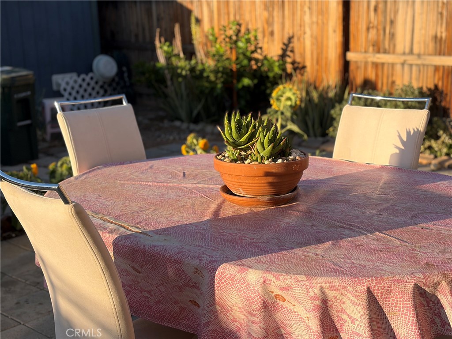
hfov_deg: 36.8
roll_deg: +3.0
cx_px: 226
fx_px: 679
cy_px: 170
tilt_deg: -12.8
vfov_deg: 28.0
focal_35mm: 52
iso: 40
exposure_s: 1/1484
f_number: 1.6
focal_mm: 5.96
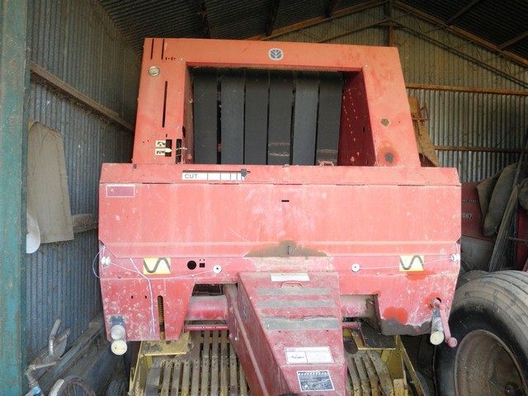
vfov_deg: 53.1
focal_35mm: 26
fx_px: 397
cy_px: 198
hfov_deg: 67.3
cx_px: 264
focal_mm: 4.7
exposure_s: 1/30
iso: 160
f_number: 2.8
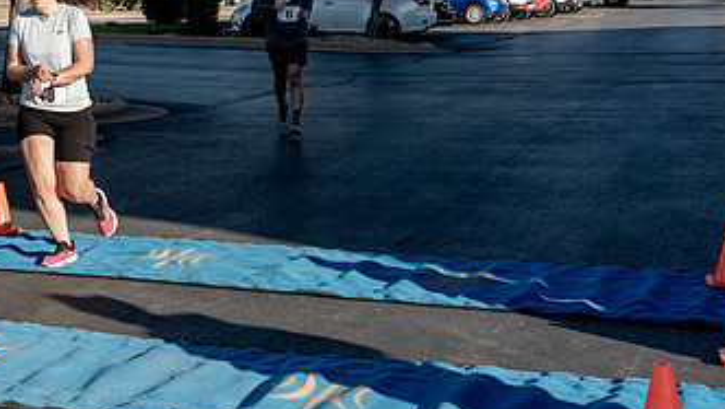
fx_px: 1519
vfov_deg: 15.3
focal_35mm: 79
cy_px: 119
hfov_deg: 26.3
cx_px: 133
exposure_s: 1/800
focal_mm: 36
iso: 200
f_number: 4.5
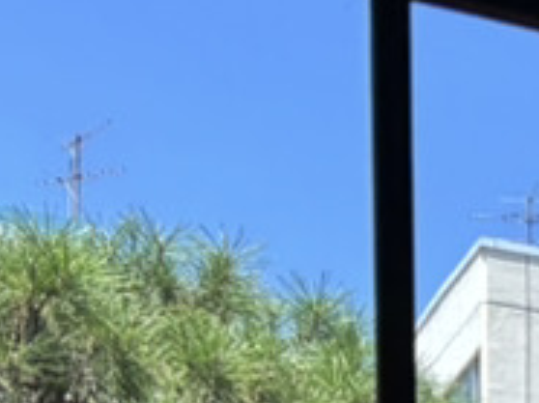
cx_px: 1313
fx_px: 2613
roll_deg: -0.2
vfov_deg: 7.7
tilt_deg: +0.7
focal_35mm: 168
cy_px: 1226
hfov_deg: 10.2
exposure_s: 1/918
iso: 50
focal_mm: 5.96
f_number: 1.6
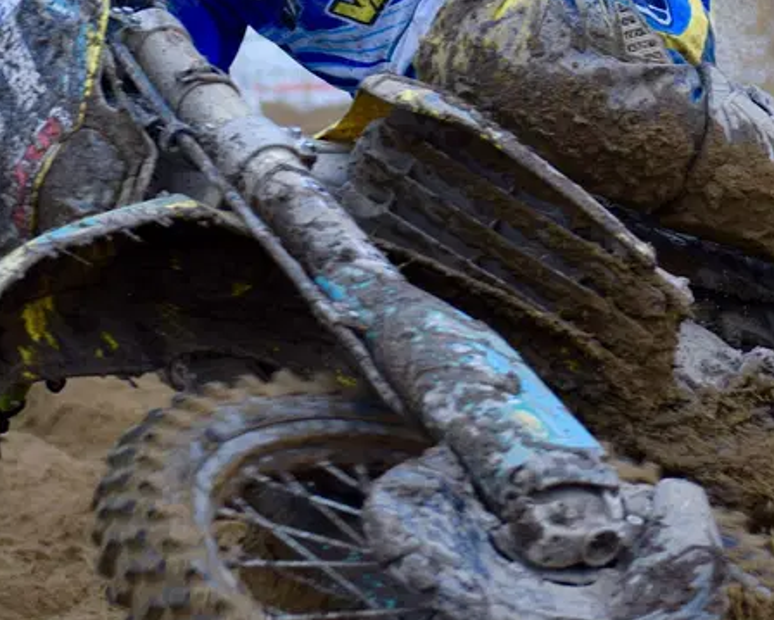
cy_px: 131
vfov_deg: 7.5
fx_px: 4751
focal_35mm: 207
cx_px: 549
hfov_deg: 9.3
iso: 400
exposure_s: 1/1000
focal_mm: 55
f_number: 4.5
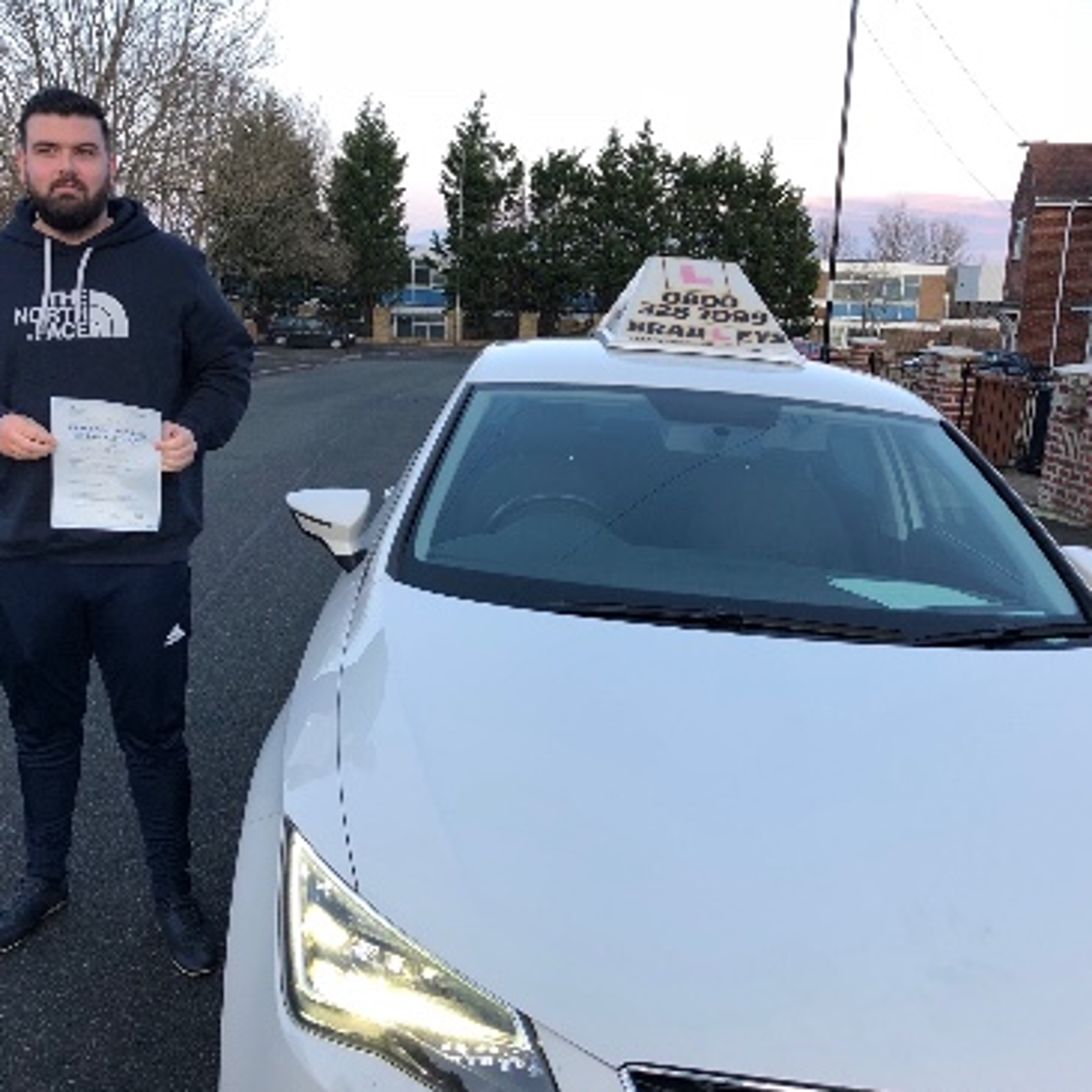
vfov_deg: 47.2
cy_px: 550
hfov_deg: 47.1
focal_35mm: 35
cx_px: 486
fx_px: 1249
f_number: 1.8
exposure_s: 1/99
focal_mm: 3.99
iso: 80
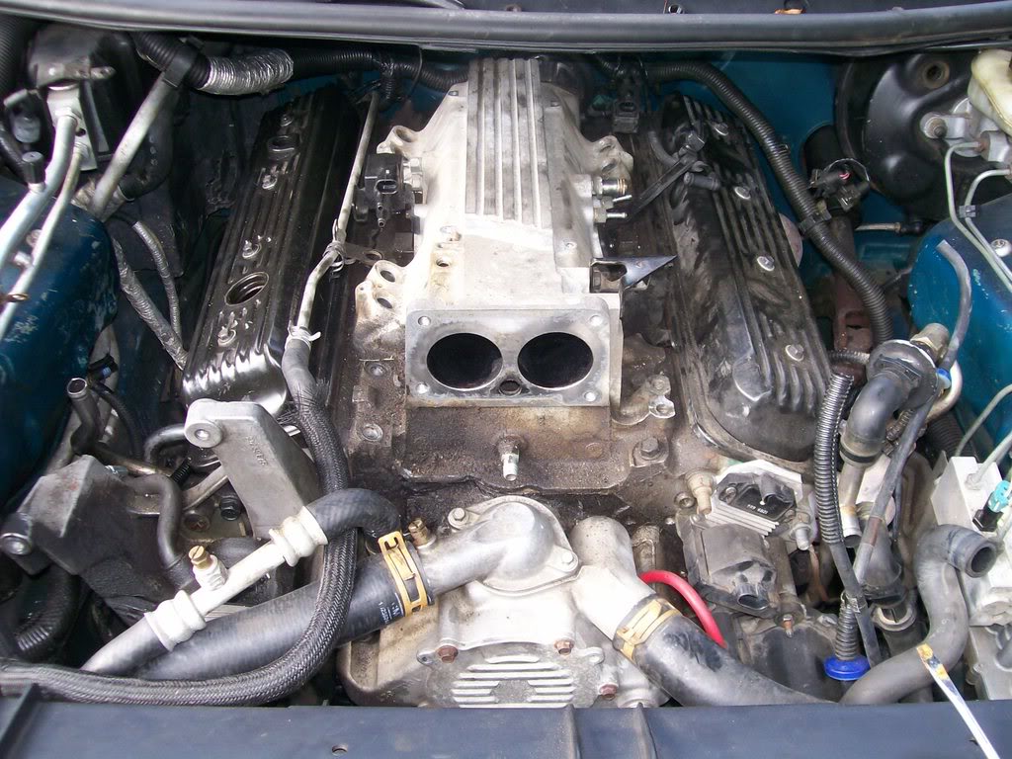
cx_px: 506
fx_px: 1052
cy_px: 380
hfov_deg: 51.4
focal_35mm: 36
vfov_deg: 39.7
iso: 80
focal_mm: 6
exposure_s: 1/65.5
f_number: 2.7
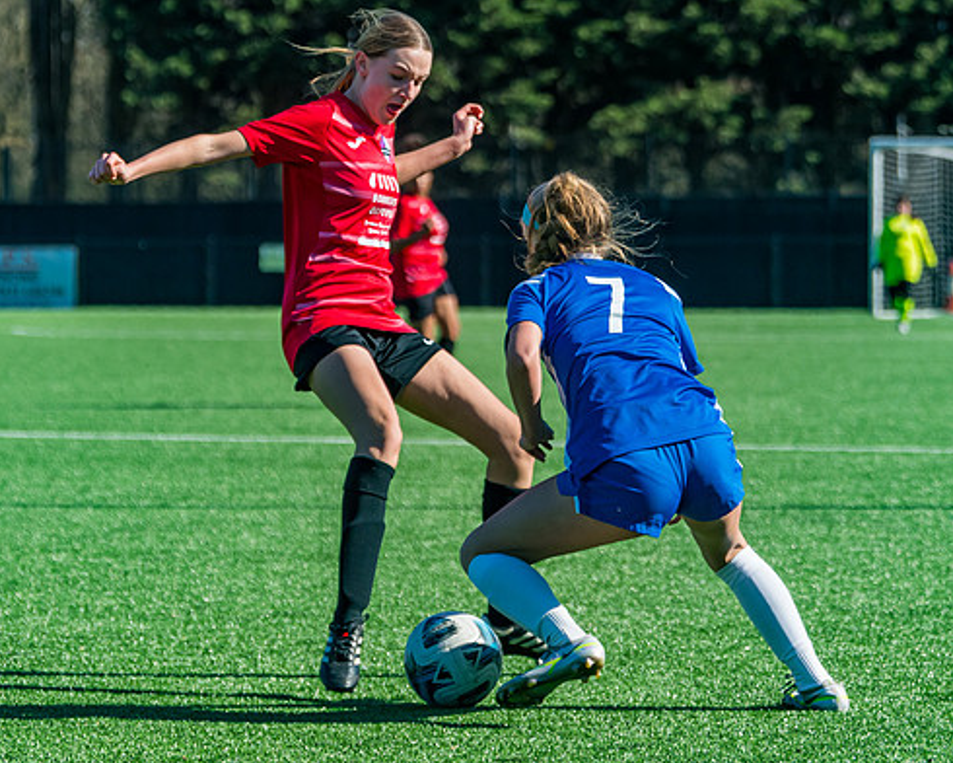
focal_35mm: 206
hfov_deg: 9.4
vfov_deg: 7.5
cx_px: 547
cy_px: 374
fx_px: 5810
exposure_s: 1/2000
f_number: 5
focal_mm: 135
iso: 400
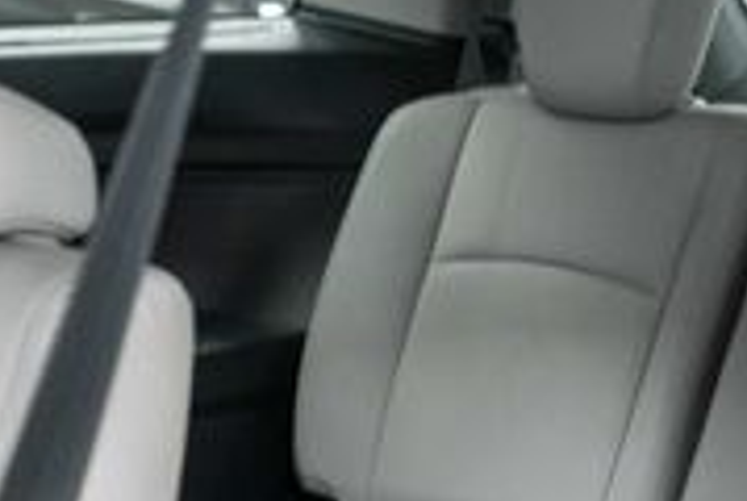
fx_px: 2078
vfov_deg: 13.4
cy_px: 566
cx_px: 856
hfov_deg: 19.4
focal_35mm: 100
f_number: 3.2
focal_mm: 28
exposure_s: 1/40
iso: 2500
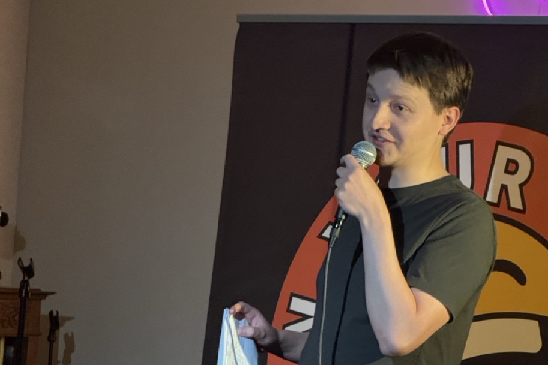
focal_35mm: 175
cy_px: 357
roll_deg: -5.0
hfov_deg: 11.7
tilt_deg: -1.6
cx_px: 269
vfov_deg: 7.8
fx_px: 2664
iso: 640
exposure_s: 1/59
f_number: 2.8
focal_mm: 15.66
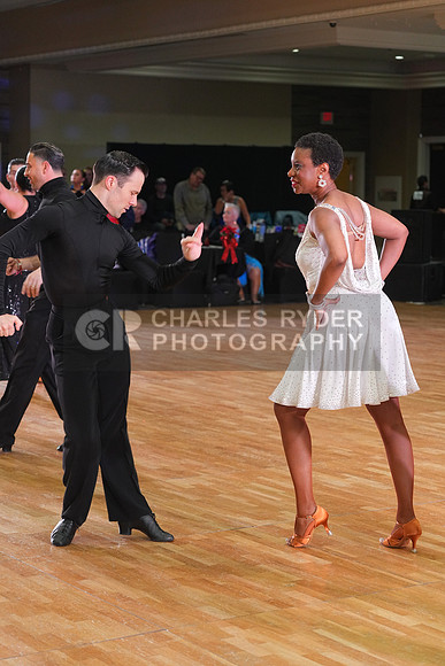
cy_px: 333
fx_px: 1445
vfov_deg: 26.0
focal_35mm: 78
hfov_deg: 17.5
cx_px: 222
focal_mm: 78
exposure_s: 1/200
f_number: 4.5
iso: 2500
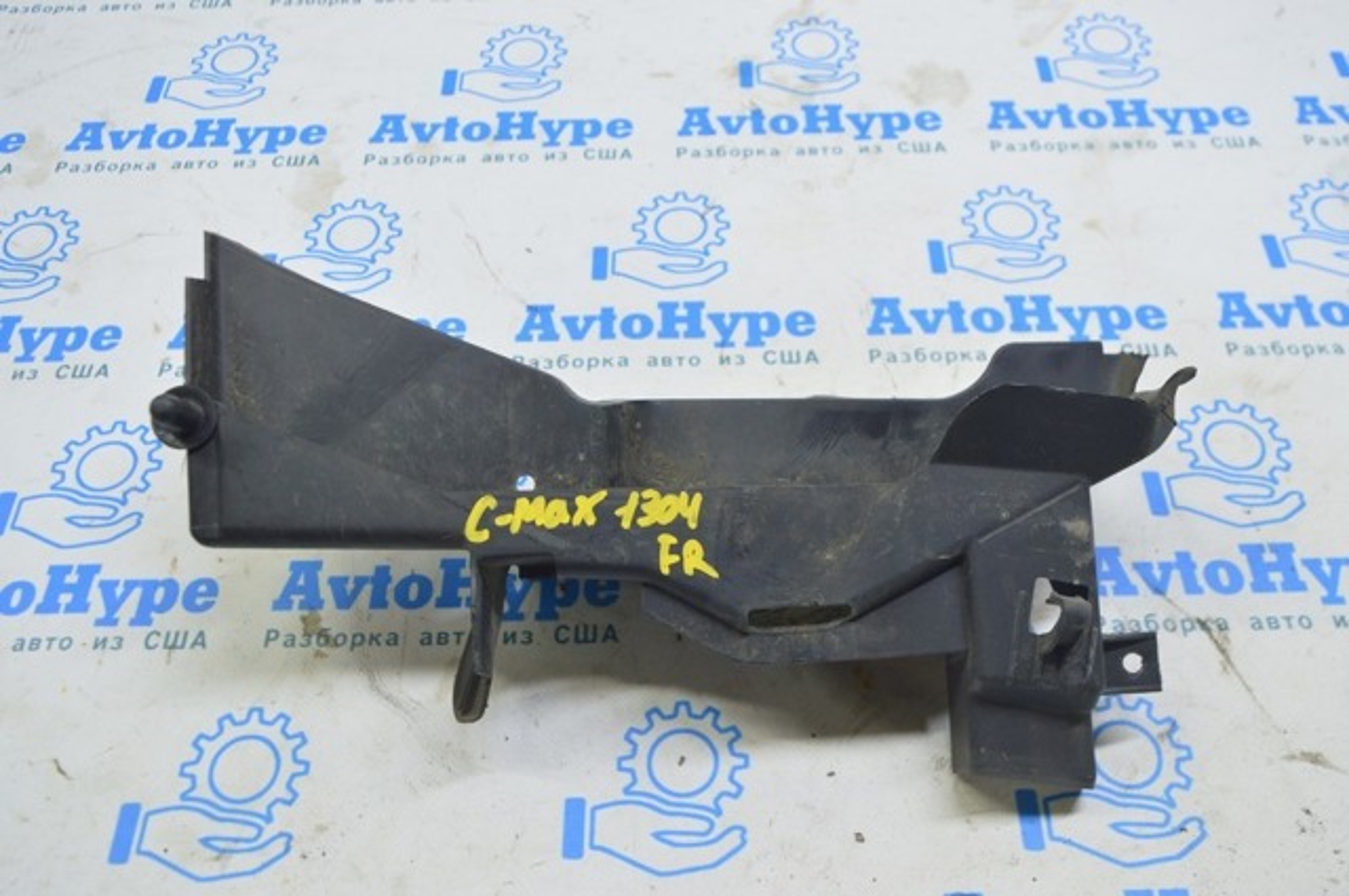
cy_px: 448
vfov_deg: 39.9
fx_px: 1235
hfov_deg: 57.3
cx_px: 674
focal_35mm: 33
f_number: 5.6
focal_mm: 22
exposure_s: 1/20
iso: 400
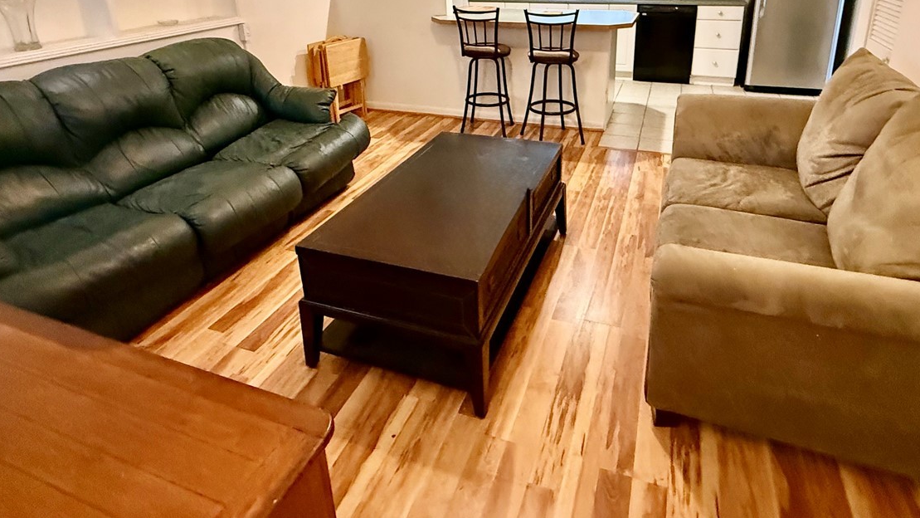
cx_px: 496
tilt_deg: -17.2
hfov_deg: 81.0
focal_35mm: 22
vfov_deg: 49.2
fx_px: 537
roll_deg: +1.0
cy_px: 121
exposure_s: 1/60
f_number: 2.2
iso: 800
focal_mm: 2.22
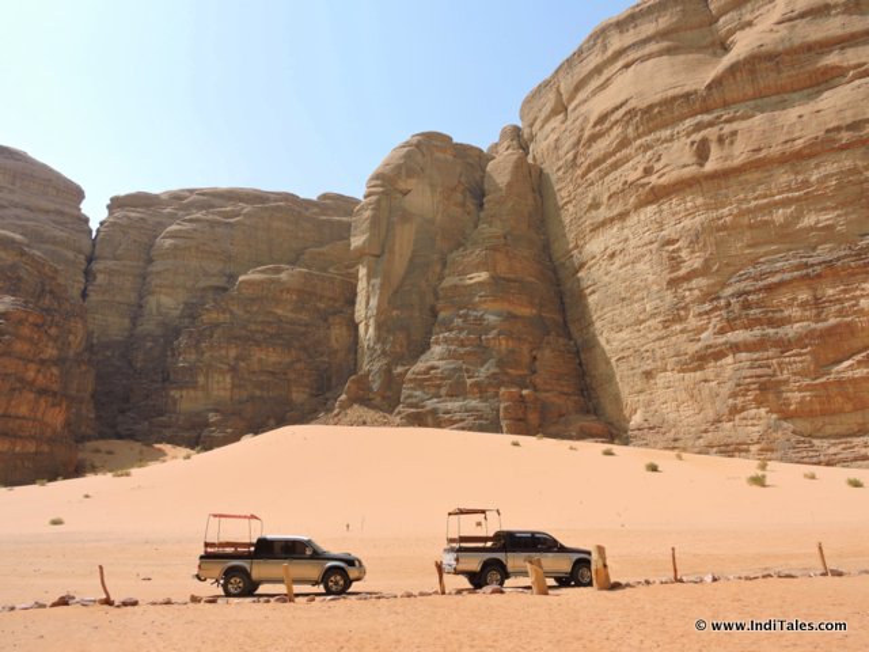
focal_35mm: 28
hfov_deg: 63.4
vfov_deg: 49.7
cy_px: 326
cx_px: 434
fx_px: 703
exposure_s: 1/1000
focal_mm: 5
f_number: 3.5
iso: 100
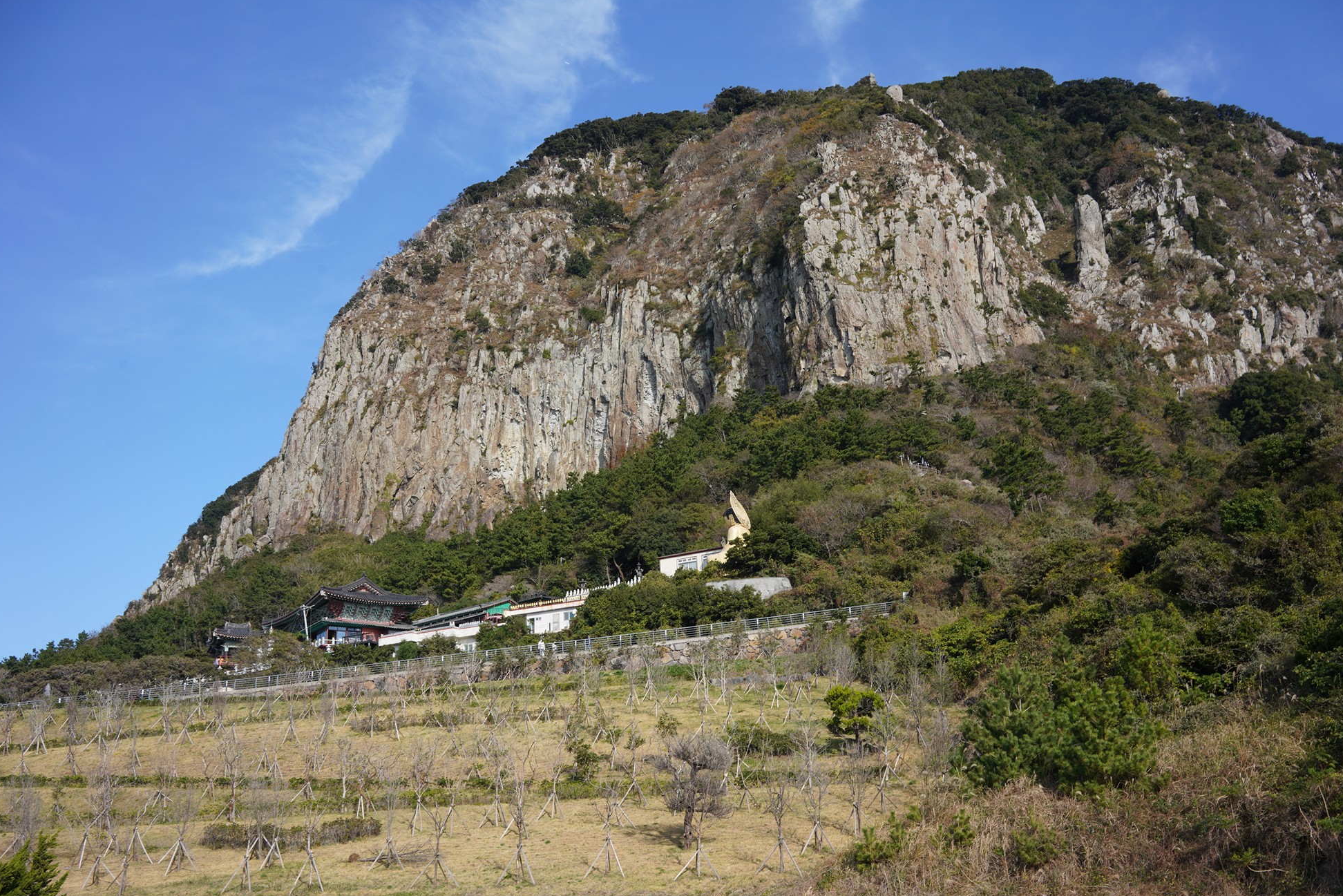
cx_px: 683
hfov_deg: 53.1
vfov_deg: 36.9
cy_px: 442
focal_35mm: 36
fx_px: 1343
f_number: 11
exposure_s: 1/100
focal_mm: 35
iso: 100
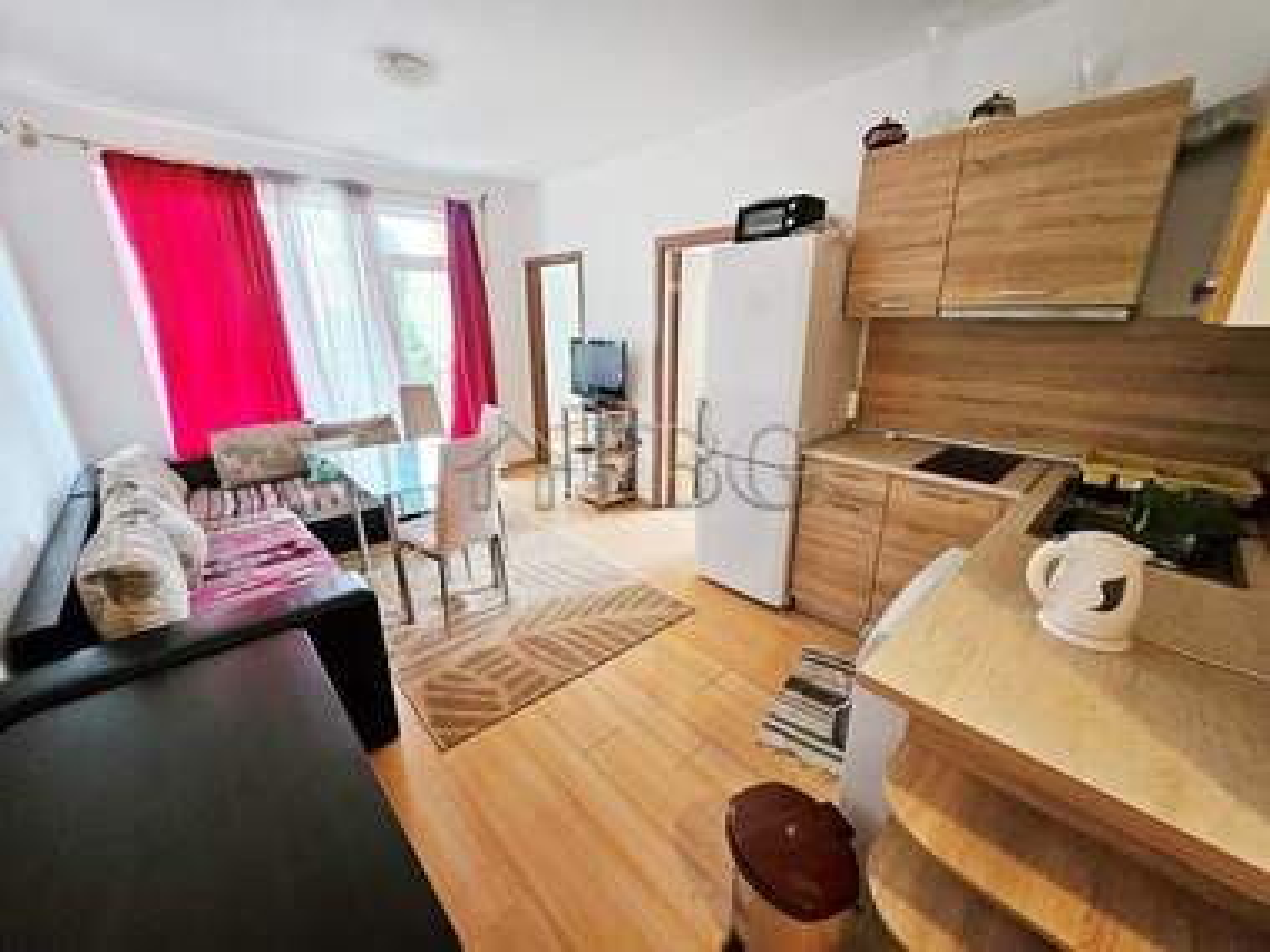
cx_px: 635
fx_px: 477
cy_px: 476
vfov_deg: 89.9
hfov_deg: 106.2
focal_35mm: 13
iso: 320
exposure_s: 1/50
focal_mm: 1.7
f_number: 2.2
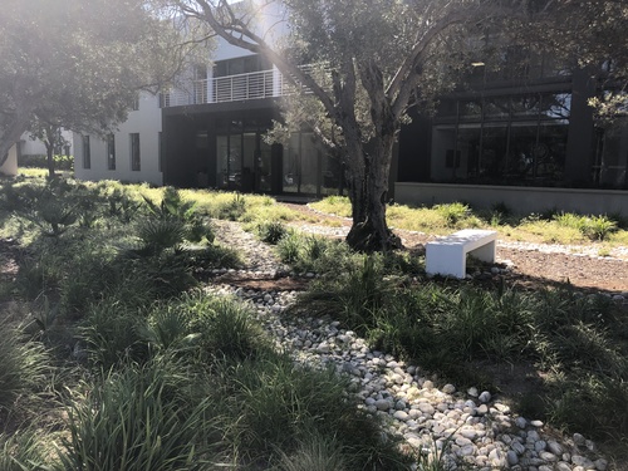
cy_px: 236
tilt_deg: -10.1
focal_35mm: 28
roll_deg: -1.1
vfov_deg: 49.7
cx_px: 314
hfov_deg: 63.4
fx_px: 508
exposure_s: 1/585
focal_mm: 3.99
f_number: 1.8
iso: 20
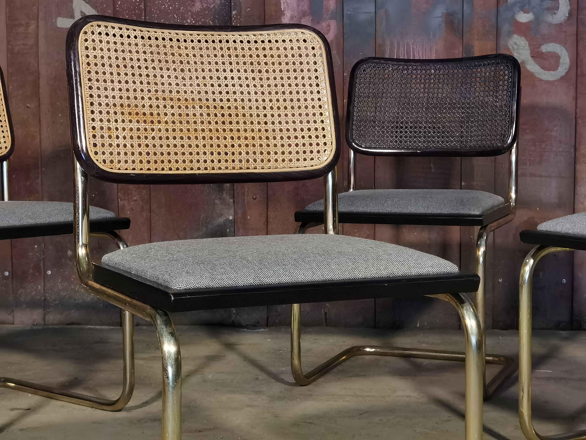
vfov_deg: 20.4
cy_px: 220
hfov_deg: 27.0
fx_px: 1219
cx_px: 293
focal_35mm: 72
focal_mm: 6.71
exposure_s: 1/100
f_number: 1.9
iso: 500
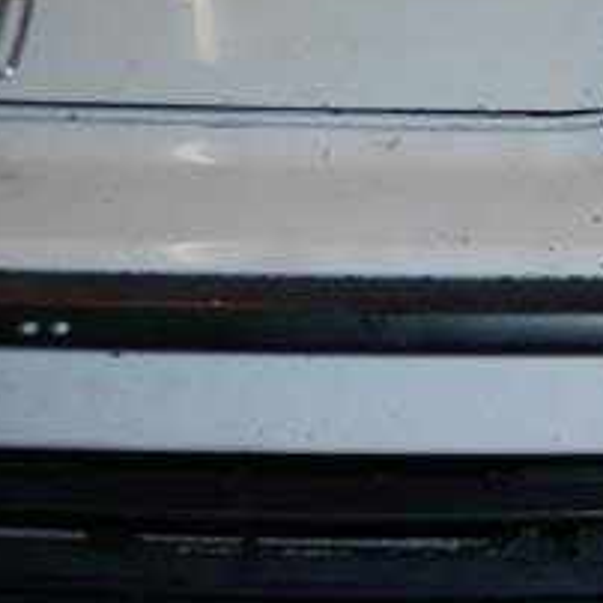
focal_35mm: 97
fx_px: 1912
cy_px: 269
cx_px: 931
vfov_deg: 17.9
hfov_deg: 16.2
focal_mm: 24
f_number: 4
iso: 200
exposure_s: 1/60
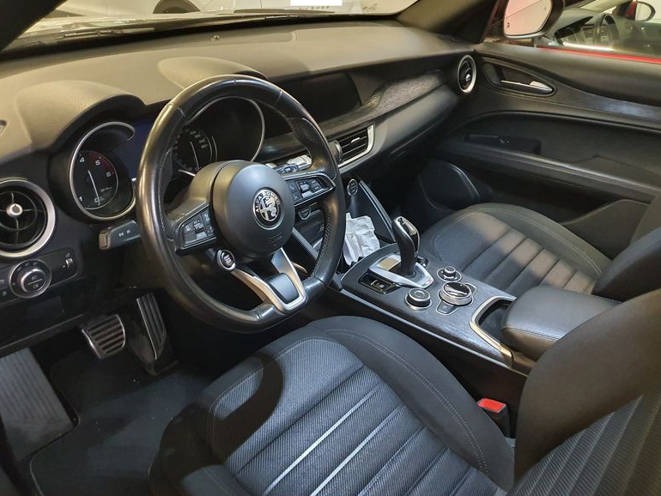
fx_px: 516
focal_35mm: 27
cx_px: 326
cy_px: 242
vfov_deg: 51.4
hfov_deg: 65.3
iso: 640
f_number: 1.5
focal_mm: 4.3
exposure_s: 1/17
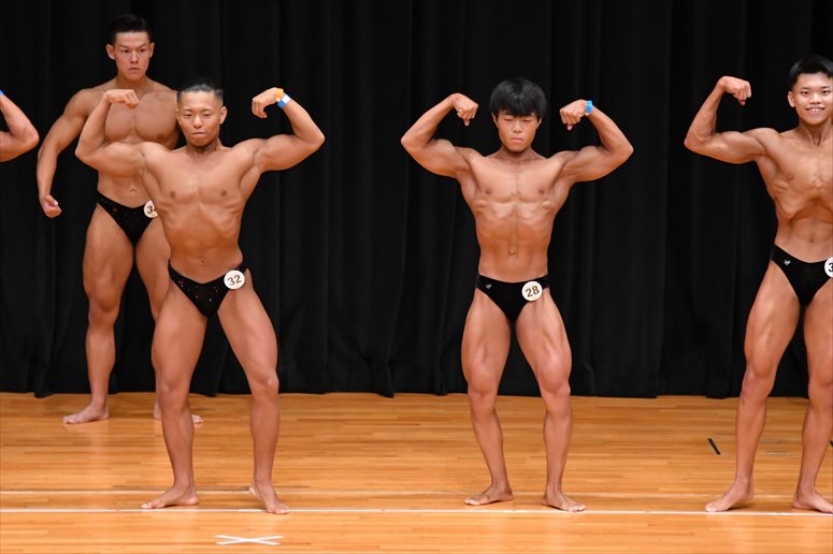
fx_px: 6245
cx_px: 416
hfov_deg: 7.6
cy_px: 277
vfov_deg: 5.1
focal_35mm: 270
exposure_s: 1/400
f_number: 5.6
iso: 4000
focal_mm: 180
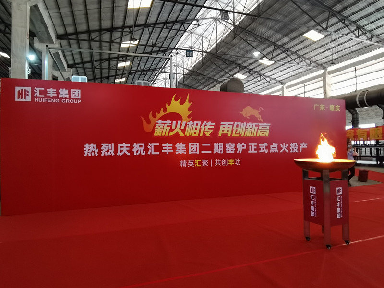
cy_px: 144
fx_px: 233
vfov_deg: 63.4
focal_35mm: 21
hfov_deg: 79.0
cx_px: 192
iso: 320
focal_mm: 2.26
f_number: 2.2
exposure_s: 1/50
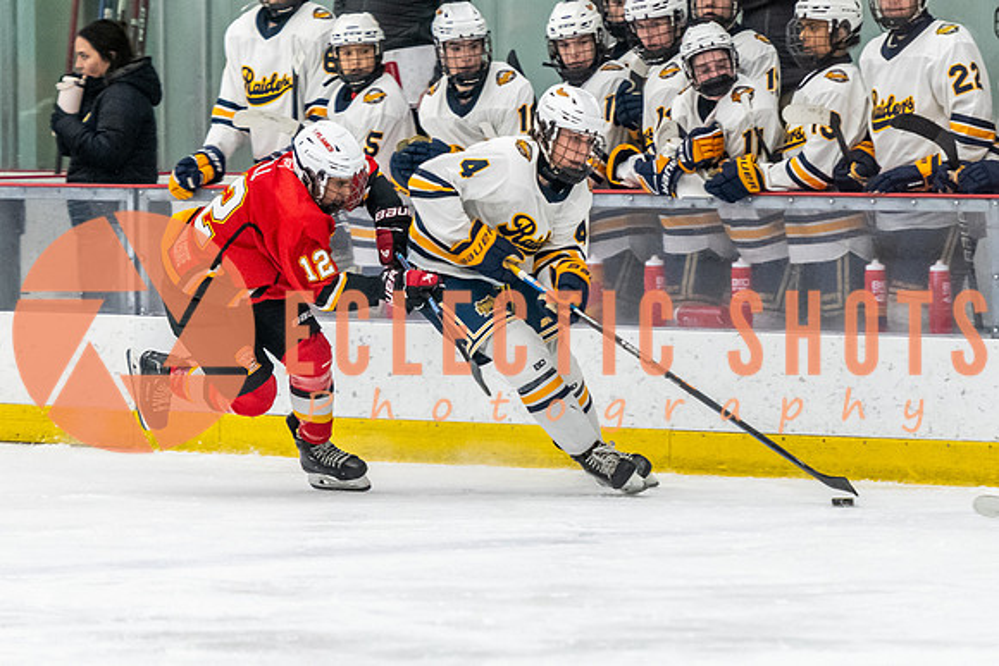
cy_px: 346
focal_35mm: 331
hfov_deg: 6.2
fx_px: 9195
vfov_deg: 4.2
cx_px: 657
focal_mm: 160
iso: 3200
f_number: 2.8
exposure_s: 1/800
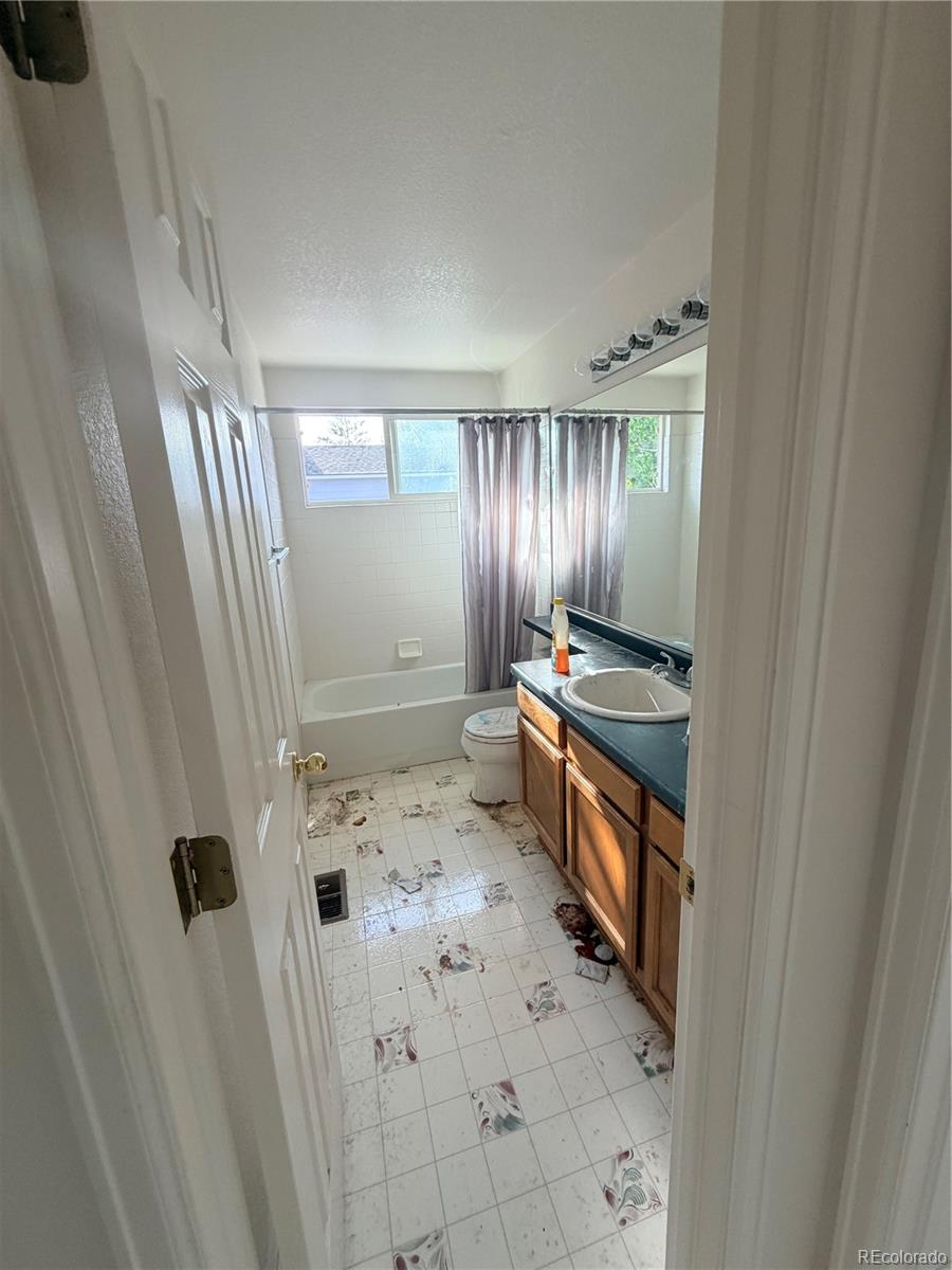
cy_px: 635
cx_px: 476
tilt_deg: -11.8
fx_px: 513
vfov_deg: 102.1
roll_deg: +2.9
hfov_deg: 85.7
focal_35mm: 14
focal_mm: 2.22
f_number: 2.2
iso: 100
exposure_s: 1/121
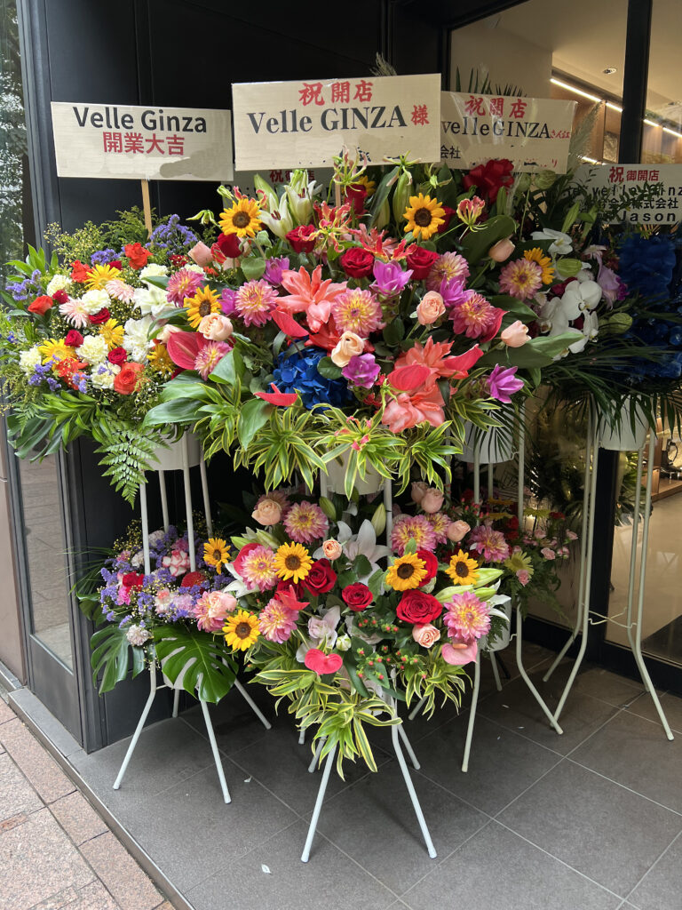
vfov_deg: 67.3
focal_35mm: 26
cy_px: 455
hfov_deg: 53.1
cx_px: 341
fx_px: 683
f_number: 1.5
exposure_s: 1/121
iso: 64
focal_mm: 5.7
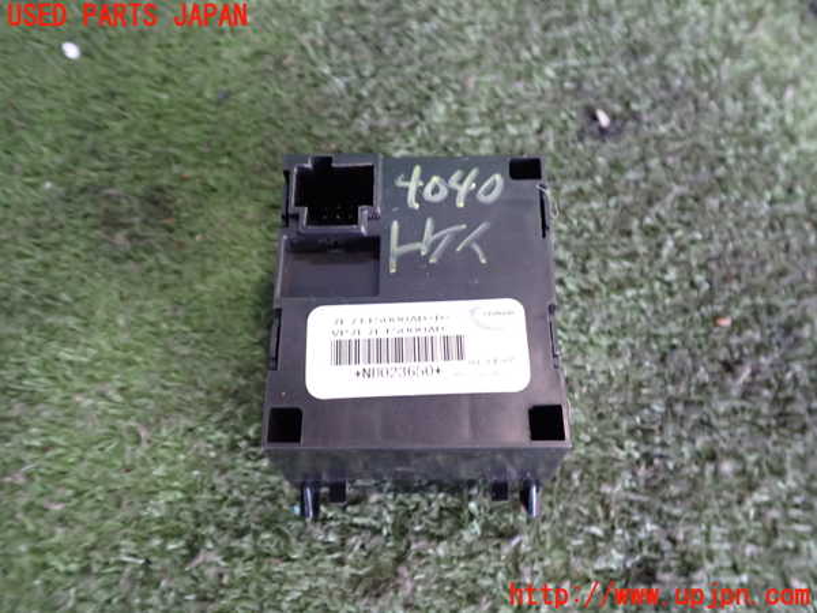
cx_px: 408
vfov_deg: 46.8
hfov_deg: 60.0
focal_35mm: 30
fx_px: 708
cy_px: 306
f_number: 2.3
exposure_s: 1/30
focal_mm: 5.4
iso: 400
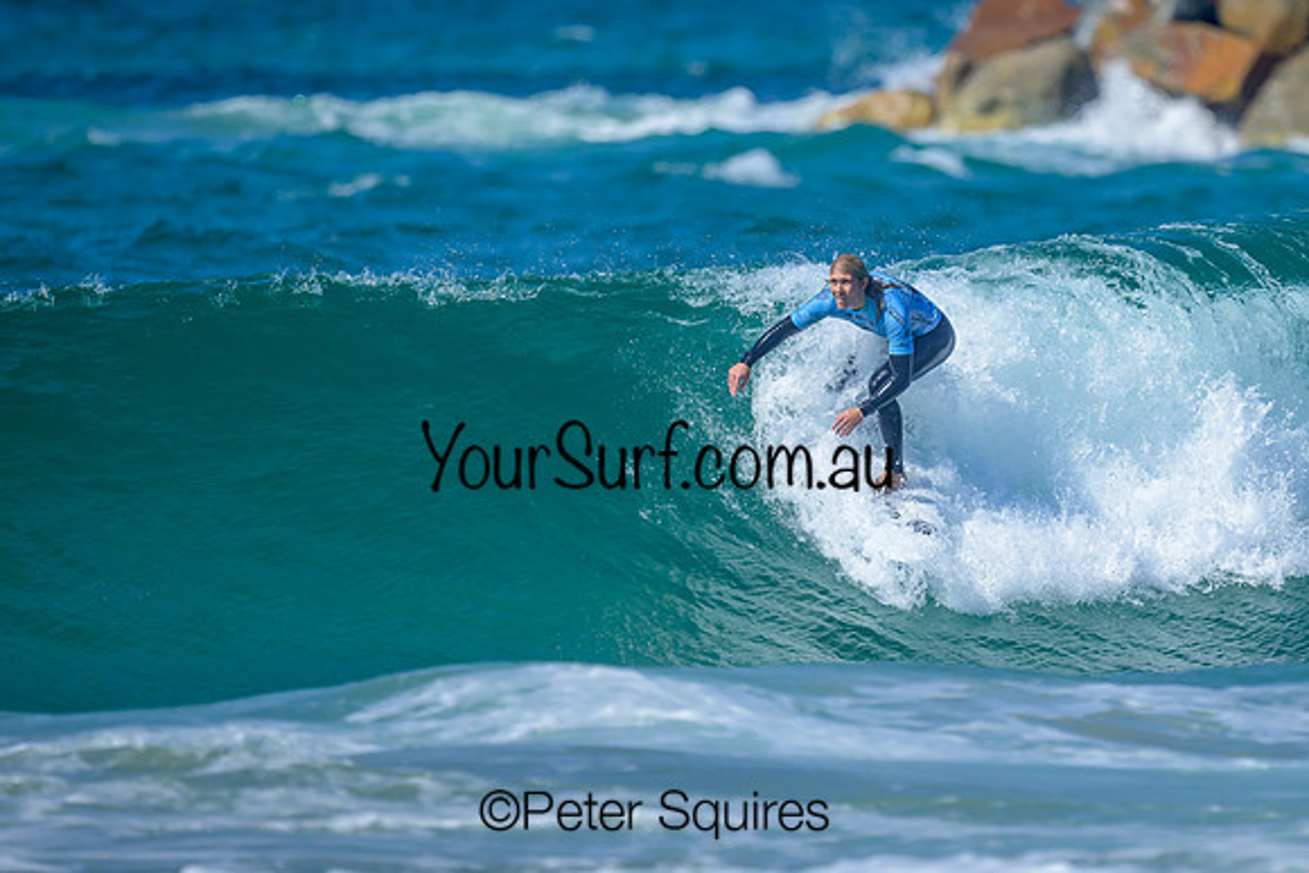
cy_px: 381
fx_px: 39937
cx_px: 898
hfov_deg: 1.9
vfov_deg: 1.3
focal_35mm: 1098
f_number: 6.3
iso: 320
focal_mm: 800
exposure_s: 1/2000
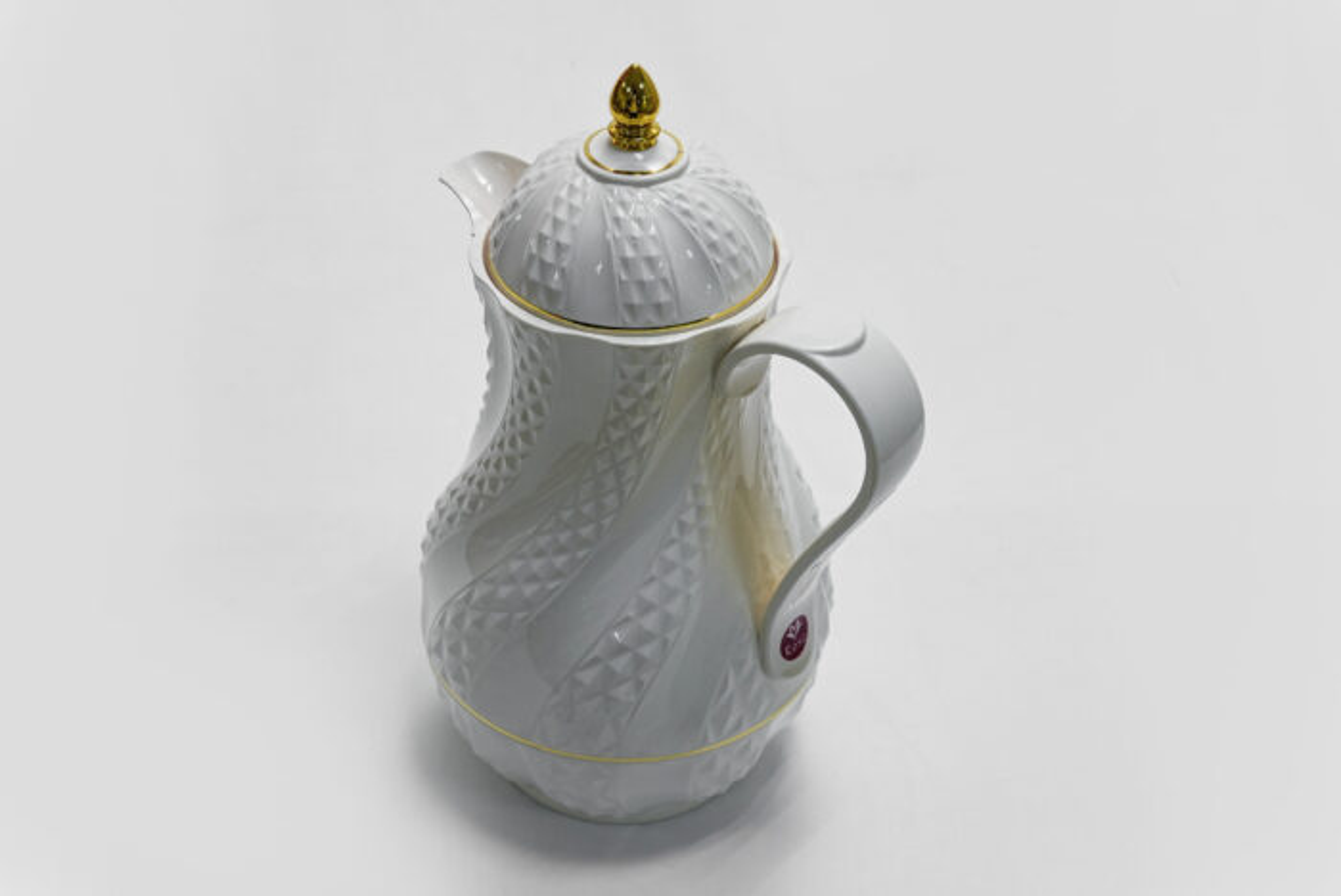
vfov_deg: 27.0
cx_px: 670
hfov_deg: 39.6
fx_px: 1864
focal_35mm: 50
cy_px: 448
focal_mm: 50
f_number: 13
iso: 3200
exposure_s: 1/100
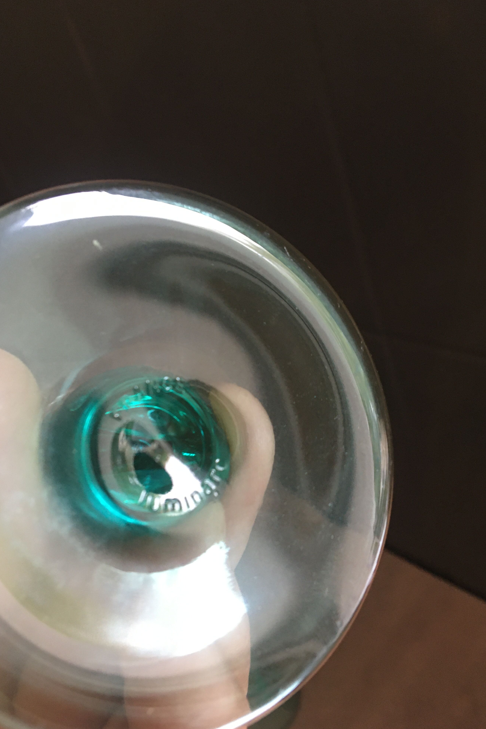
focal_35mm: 31
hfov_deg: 42.3
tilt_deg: -31.9
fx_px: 628
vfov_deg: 60.3
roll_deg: +21.6
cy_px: 365
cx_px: 259
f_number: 2.2
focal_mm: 4.15
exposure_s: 1/33
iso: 160
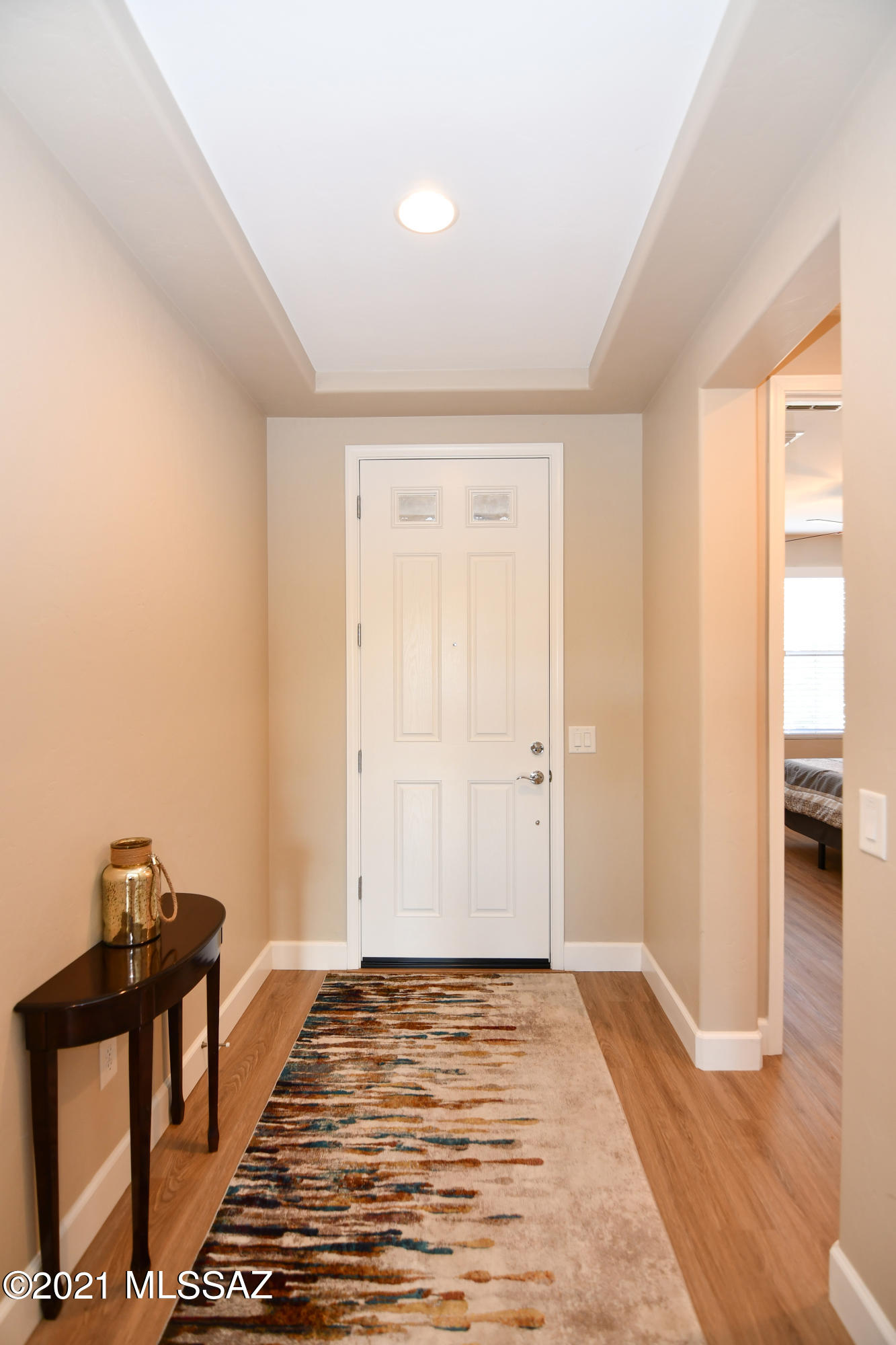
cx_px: 448
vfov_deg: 93.3
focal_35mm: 17
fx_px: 635
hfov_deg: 70.4
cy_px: 672
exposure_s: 1/60
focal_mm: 11.5
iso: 400
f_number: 4
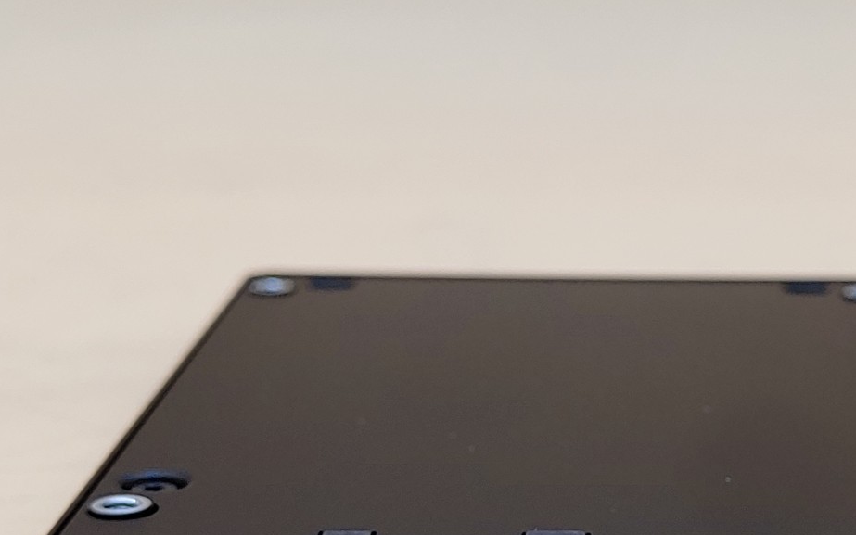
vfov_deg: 15.1
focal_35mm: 86
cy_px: 447
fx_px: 2006
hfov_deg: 23.9
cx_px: 593
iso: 50
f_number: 1.8
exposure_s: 1/86
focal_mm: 4.36
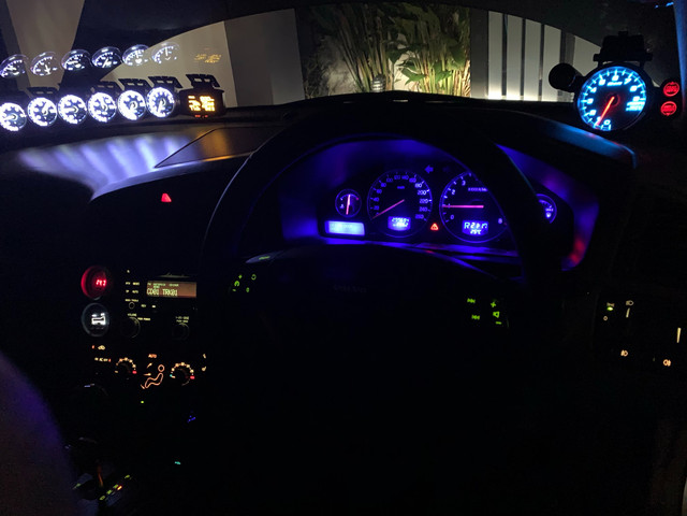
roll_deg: +5.6
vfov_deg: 53.1
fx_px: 516
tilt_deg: -20.5
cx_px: 344
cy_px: 258
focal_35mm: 26
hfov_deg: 67.3
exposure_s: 1/4
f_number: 1.8
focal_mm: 4.25
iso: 640
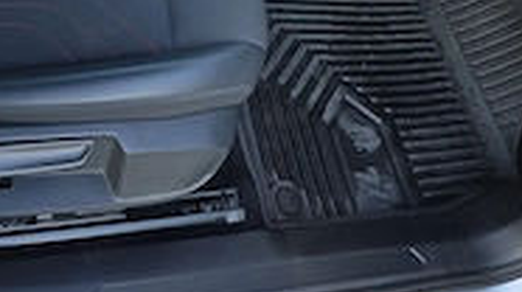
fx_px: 746
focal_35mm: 54
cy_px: -185
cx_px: 278
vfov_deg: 18.7
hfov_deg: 38.5
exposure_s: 1/180
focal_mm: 6.3
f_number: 1.7
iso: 80
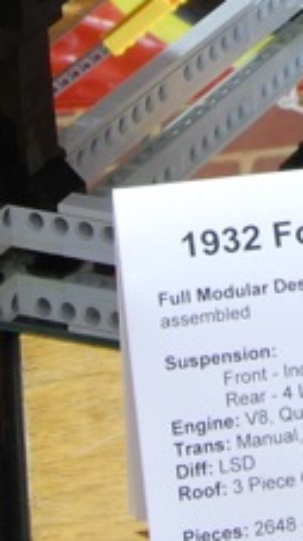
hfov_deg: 5.2
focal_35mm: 227
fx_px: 3256
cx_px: 580
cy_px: -238
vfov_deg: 9.3
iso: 400
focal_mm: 32
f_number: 14
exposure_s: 3.6
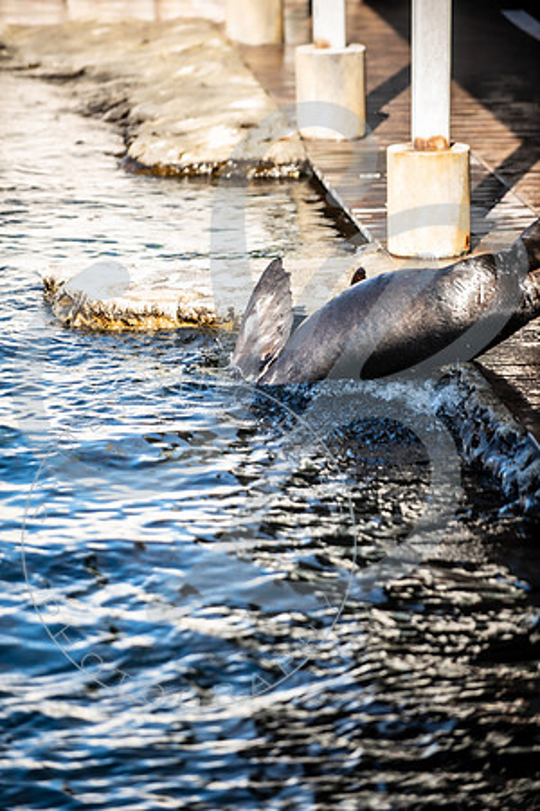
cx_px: 270
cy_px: 406
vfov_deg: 11.4
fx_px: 4050
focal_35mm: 180
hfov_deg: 7.6
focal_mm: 180
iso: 200
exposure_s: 1/500
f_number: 2.8
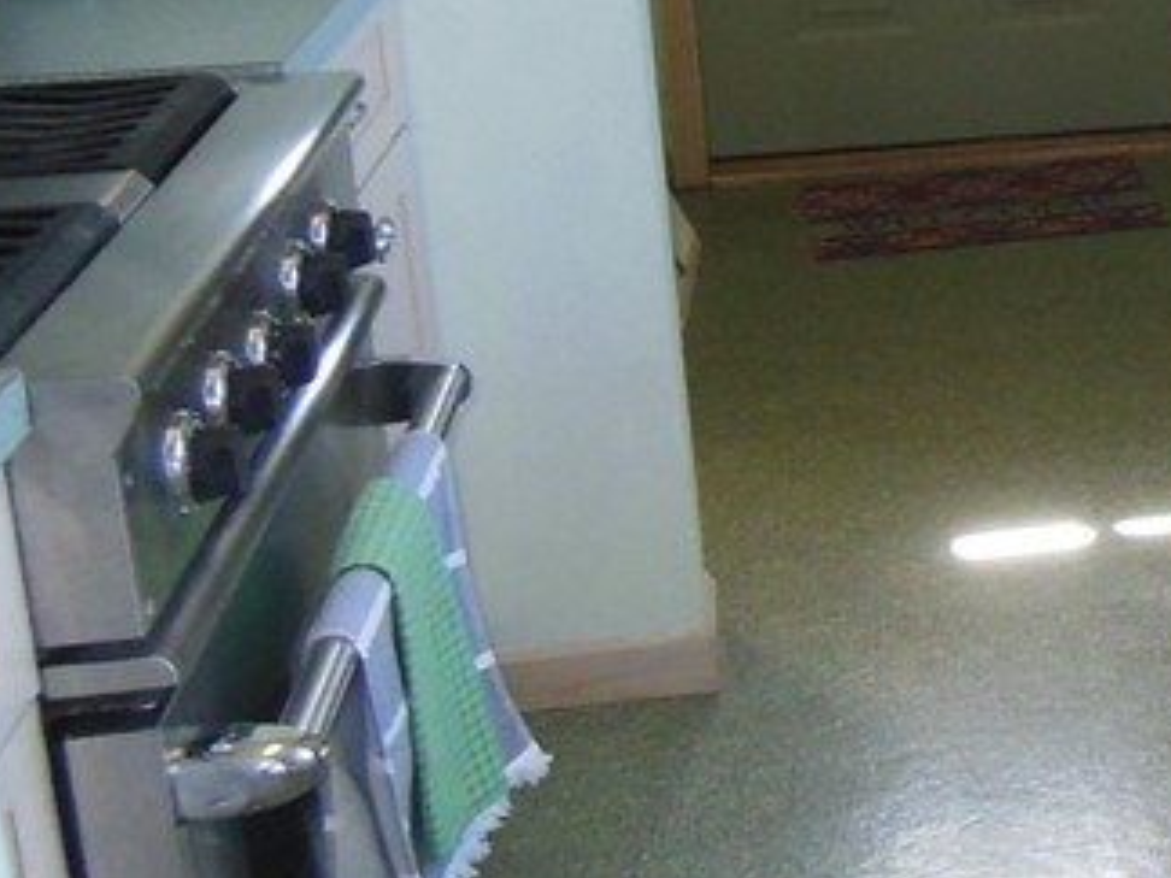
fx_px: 2672
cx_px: 1688
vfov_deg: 18.4
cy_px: 112
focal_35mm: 79
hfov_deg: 21.3
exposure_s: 1/30
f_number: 3.2
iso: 400
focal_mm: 4.5
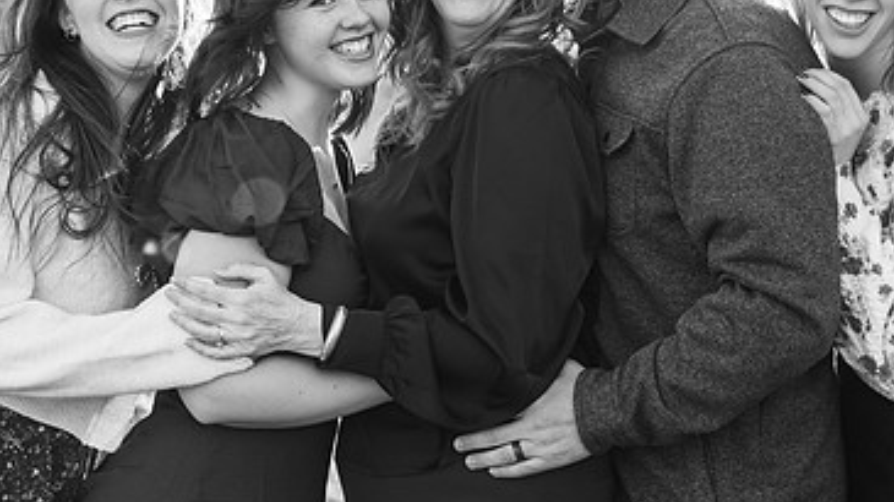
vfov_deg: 9.7
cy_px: 87
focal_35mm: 125
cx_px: 453
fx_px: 2962
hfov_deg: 17.2
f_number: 4.5
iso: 1000
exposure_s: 1/800
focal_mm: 75
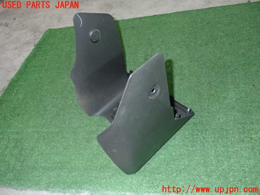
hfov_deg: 60.0
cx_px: 130
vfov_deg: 46.8
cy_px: 98
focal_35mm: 30
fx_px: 225
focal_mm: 5.4
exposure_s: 1/30
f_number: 6.3
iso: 800
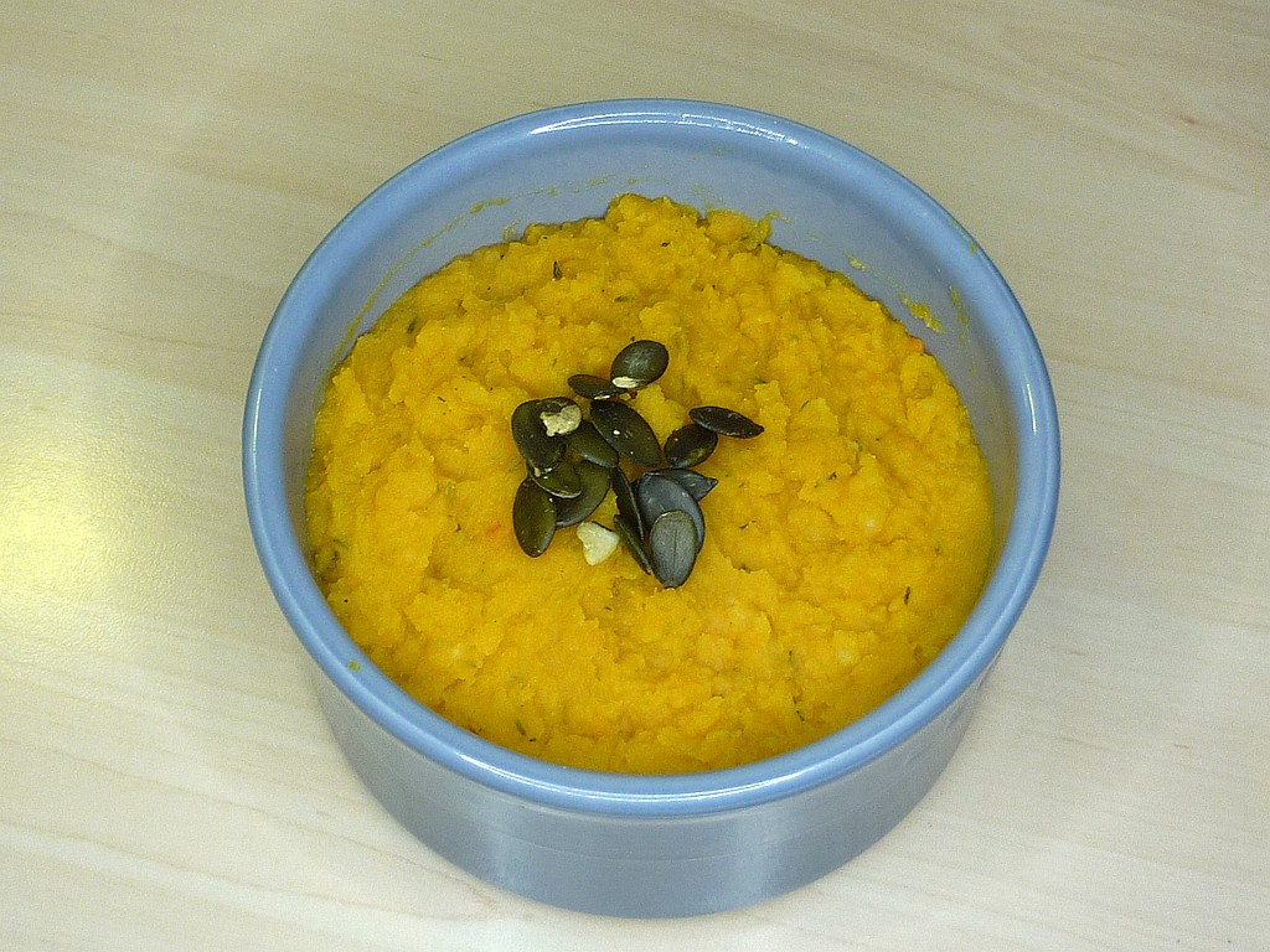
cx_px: 635
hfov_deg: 30.3
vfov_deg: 22.9
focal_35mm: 64
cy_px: 476
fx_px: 2348
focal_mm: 5.9
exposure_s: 1/50
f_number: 2.9
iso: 80
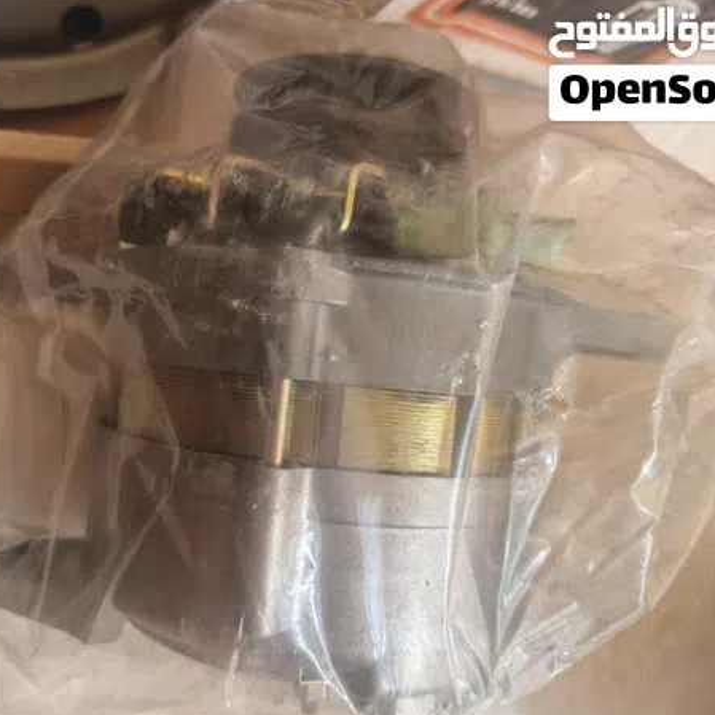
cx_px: 309
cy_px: 350
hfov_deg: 55.4
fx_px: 678
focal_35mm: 29
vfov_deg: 55.6
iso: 301
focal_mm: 5.56
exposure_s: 1/50
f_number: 1.8
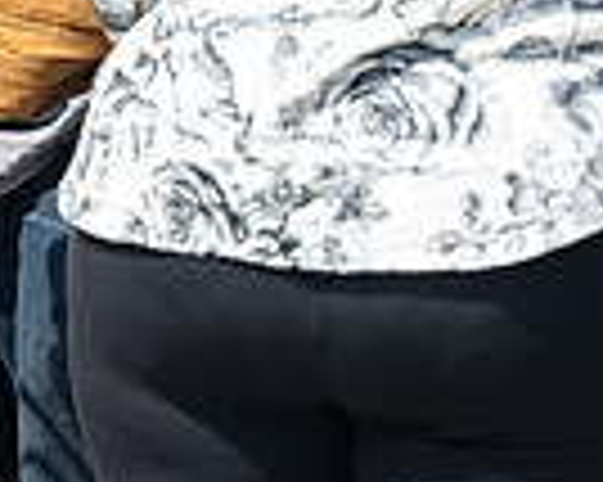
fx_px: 15265
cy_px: -409
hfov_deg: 2.2
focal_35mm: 856
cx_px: -903
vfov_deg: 1.8
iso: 50
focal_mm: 165
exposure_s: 1/320
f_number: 3.5
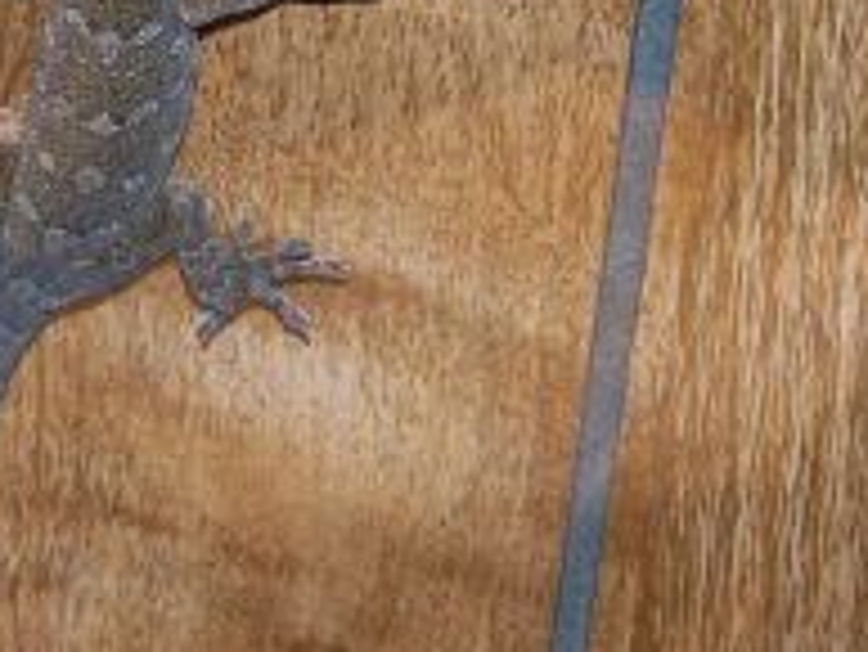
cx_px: 103
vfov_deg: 9.9
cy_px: 92
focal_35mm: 149
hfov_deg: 13.1
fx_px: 3739
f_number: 3
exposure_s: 1/73.1
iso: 80
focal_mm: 7.6
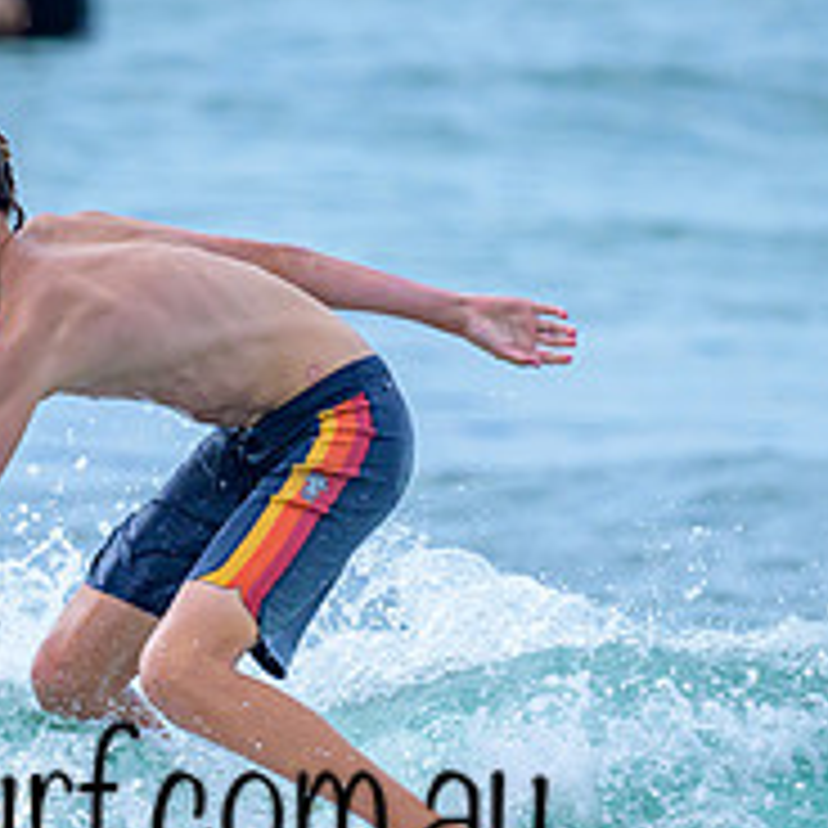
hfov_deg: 0.8
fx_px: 57940
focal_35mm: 2141
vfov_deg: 0.8
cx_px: 72
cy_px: 754
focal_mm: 800
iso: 640
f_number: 6.3
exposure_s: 1/3200
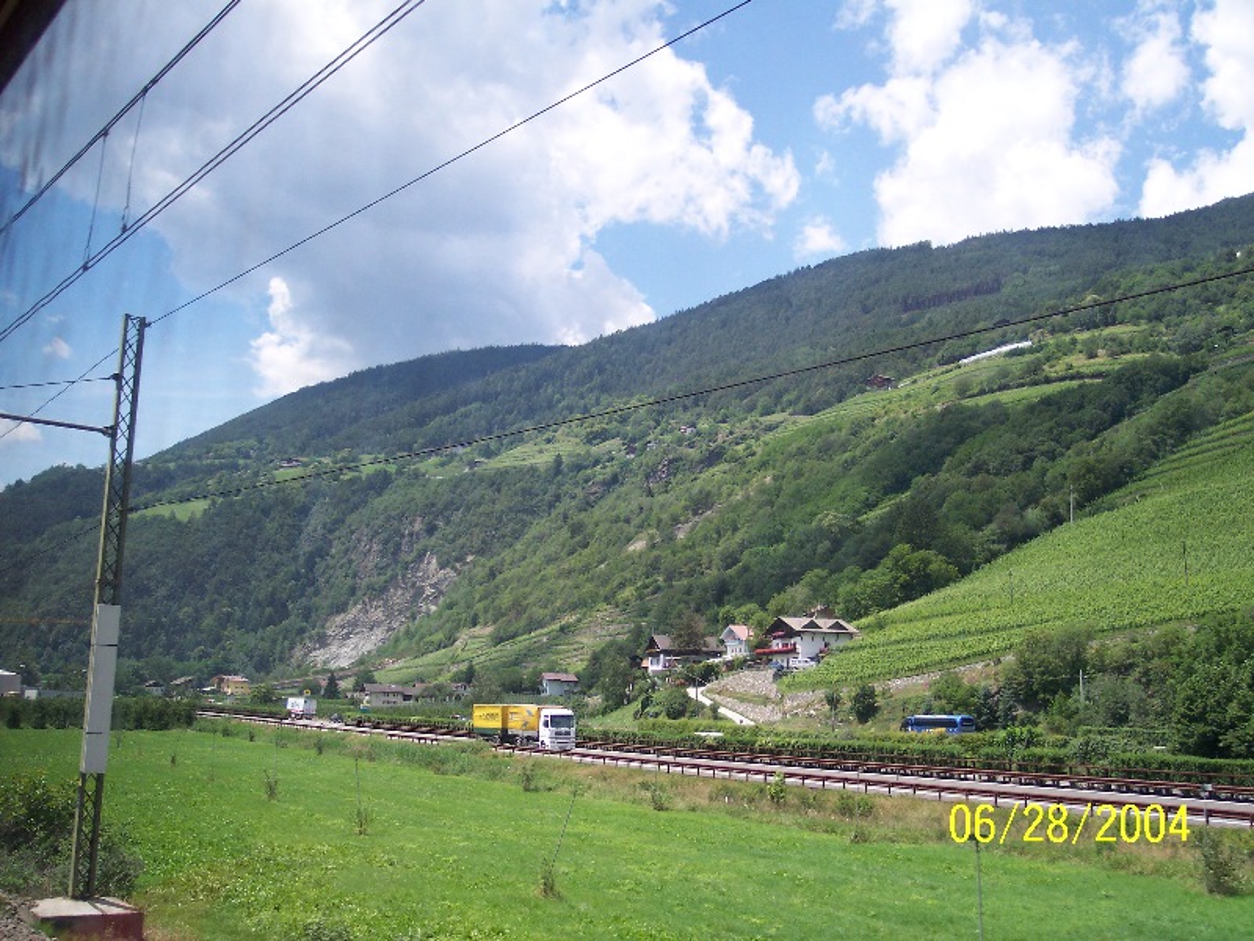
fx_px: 1377
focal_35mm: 38
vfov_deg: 37.7
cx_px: 627
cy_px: 470
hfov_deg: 49.0
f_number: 2.8
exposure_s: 1/500
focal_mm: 8
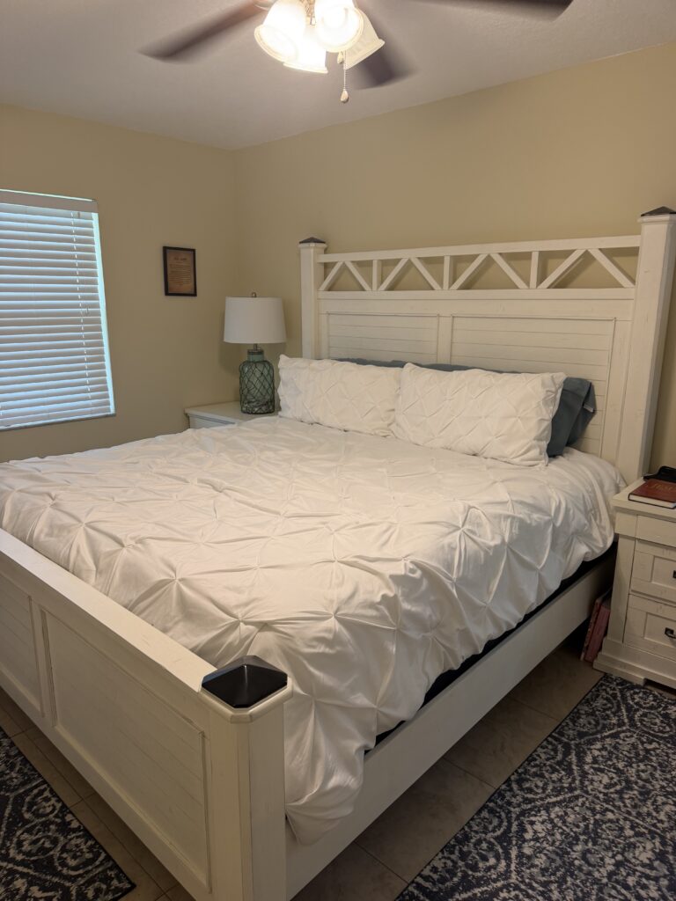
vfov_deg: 71.6
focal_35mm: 24
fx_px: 625
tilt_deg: -13.9
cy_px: 450
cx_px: 338
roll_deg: -0.1
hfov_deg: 56.8
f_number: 1.78
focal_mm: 6.76
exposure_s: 1/60
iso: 125
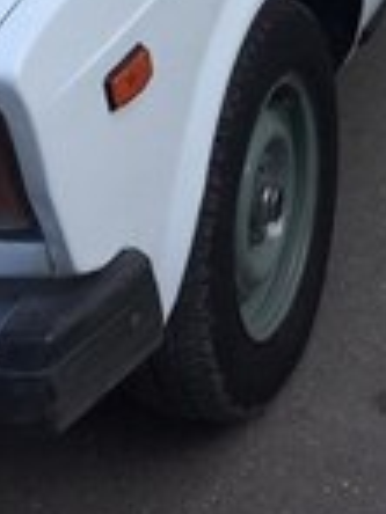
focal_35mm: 97
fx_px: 1442
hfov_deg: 15.1
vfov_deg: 19.1
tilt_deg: -22.8
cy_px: -108
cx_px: 327
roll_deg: +1.5
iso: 32
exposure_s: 1/373
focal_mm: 4.15
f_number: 2.2
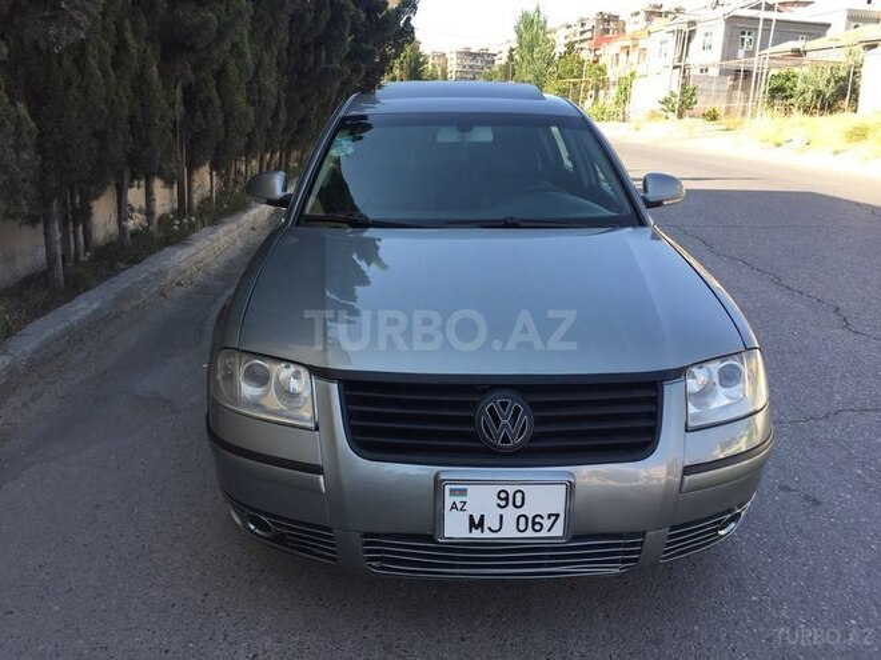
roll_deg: -2.7
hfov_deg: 61.7
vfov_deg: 48.2
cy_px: 330
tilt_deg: -13.7
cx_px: 440
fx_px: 738
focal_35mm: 29
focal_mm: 4.15
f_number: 2.2
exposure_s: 1/391
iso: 32
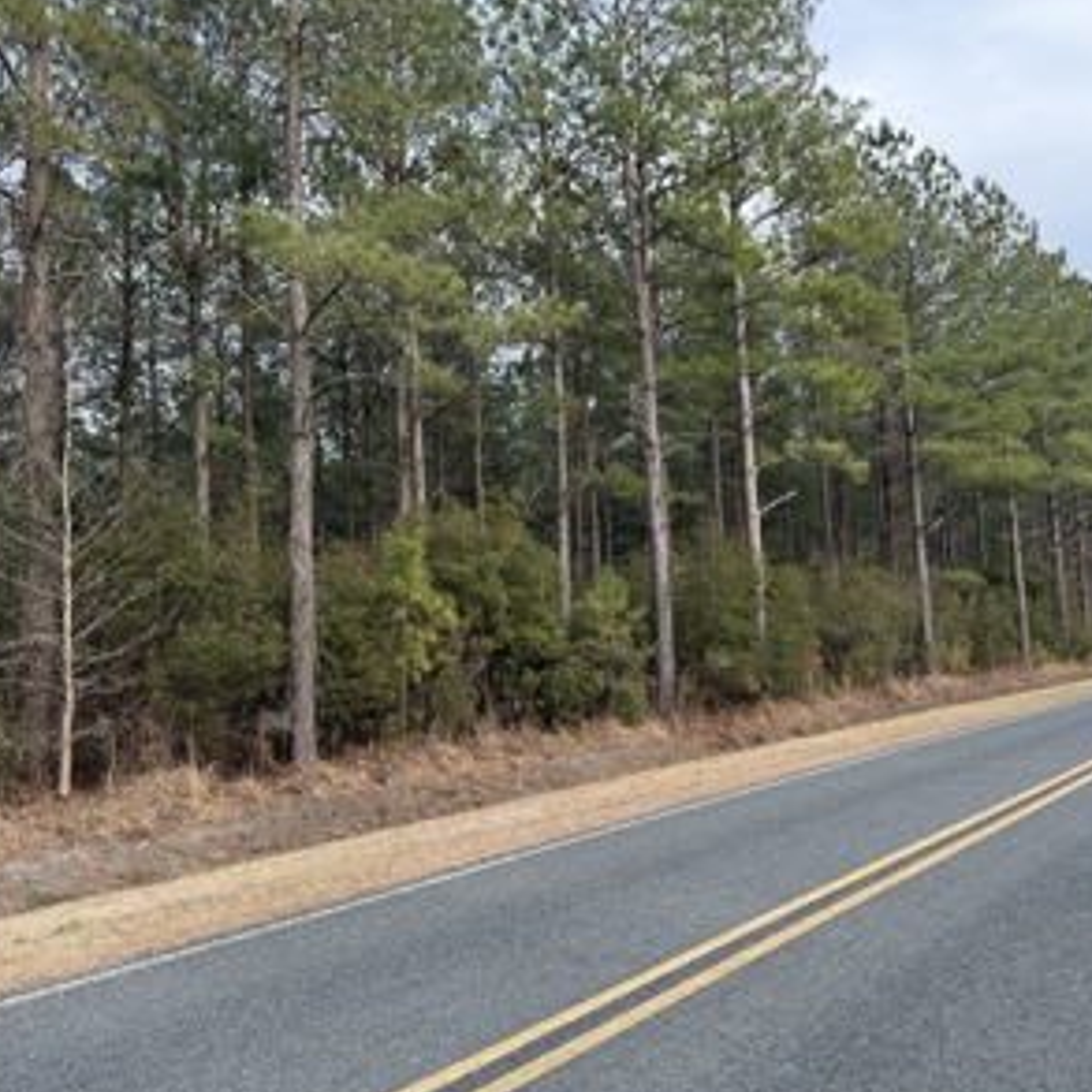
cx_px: 630
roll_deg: +2.9
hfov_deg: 55.4
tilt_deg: +5.4
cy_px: 544
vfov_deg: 55.6
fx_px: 1035
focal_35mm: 29
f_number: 1.78
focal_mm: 6.76
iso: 100
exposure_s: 1/898
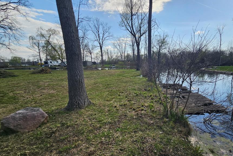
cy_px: 86
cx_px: 134
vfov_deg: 73.5
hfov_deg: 96.0
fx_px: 104
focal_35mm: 16
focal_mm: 2.2
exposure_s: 1/1994
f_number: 2.2
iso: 50
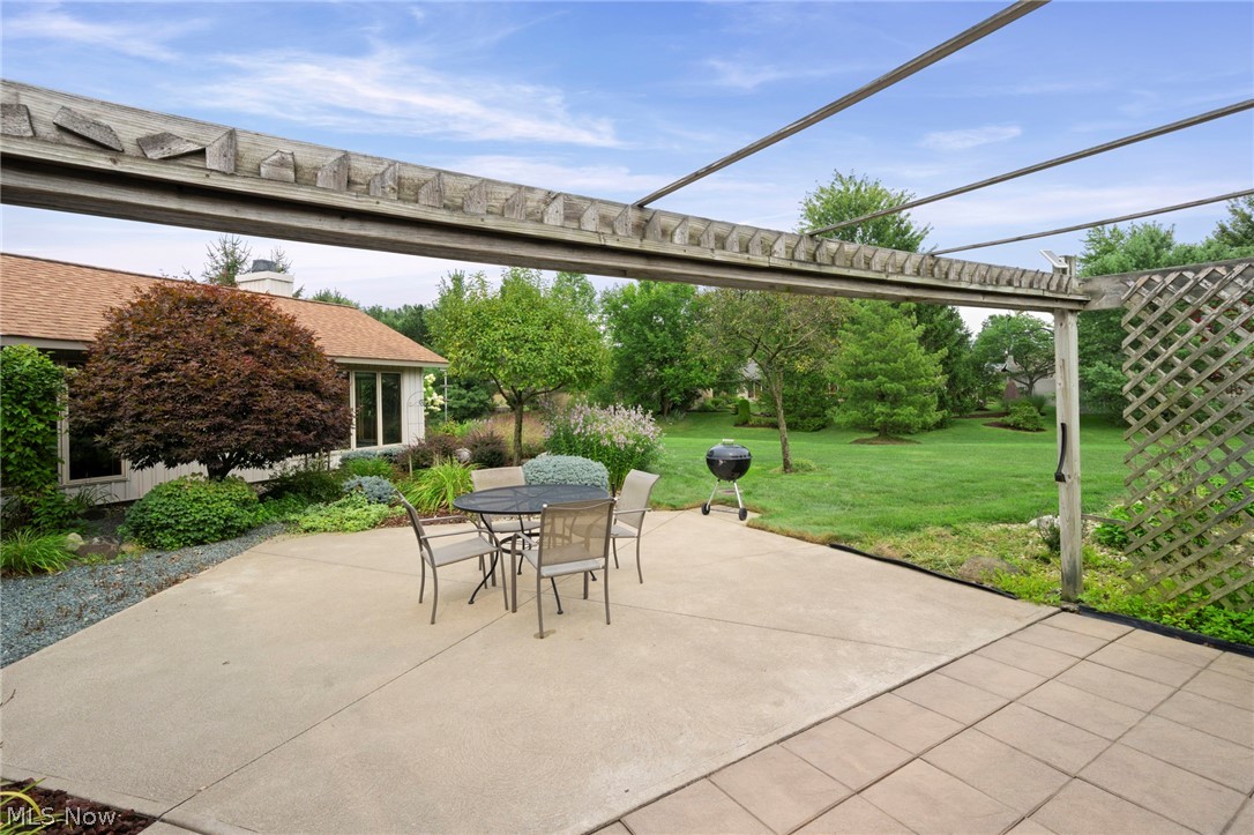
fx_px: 522
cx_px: 627
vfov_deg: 77.3
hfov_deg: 100.4
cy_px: 418
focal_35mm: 15
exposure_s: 1/125
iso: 250
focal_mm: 15
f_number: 9
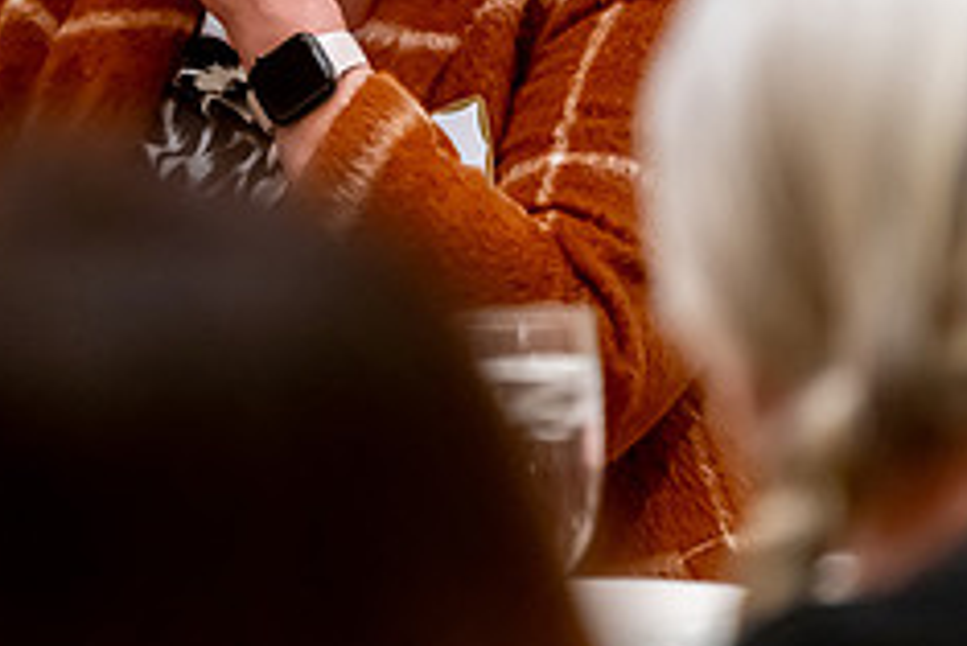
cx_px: 250
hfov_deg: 3.5
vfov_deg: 2.3
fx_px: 15992
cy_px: 69
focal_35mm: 595
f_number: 2.8
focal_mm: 200
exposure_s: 1/160
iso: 6400
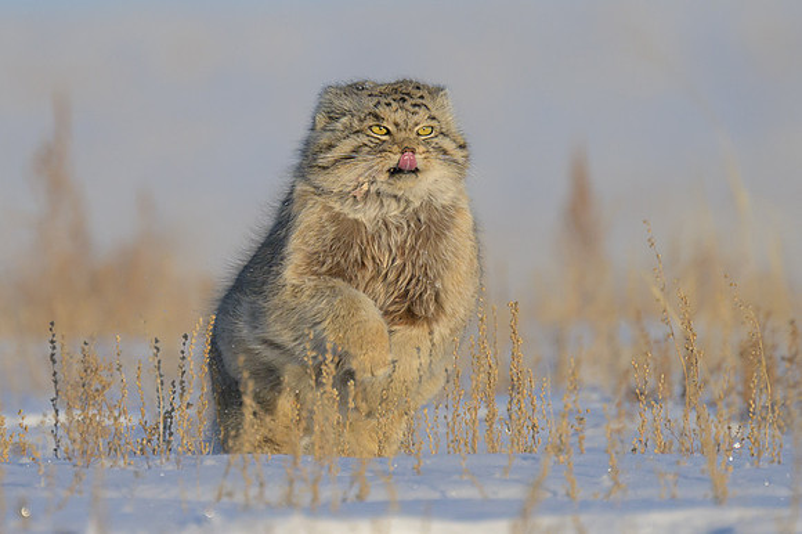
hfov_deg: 1.9
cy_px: 158
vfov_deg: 1.3
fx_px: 23901
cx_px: 268
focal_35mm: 1074
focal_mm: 400
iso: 400
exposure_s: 1/2500
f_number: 5.6
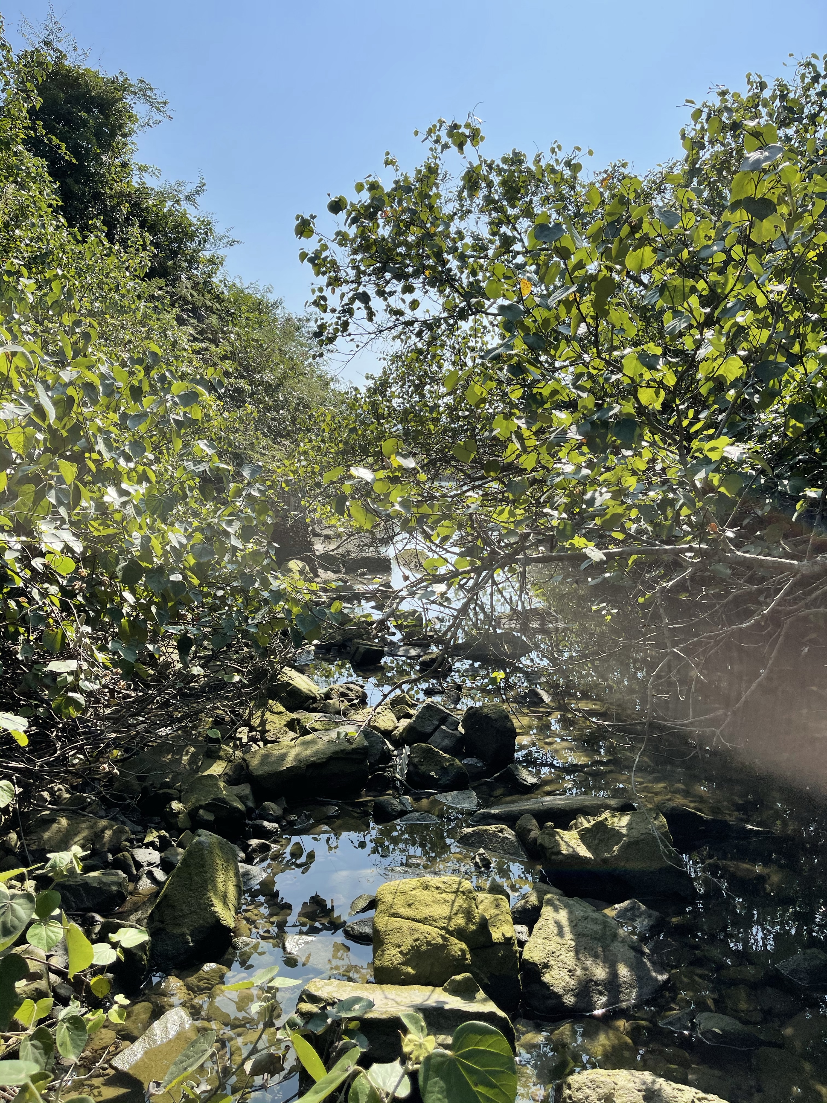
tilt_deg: -5.8
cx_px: 414
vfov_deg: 67.3
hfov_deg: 53.1
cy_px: 552
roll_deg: +0.7
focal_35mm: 26
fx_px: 828
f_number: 1.6
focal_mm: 5.1
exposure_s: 1/3559
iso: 32
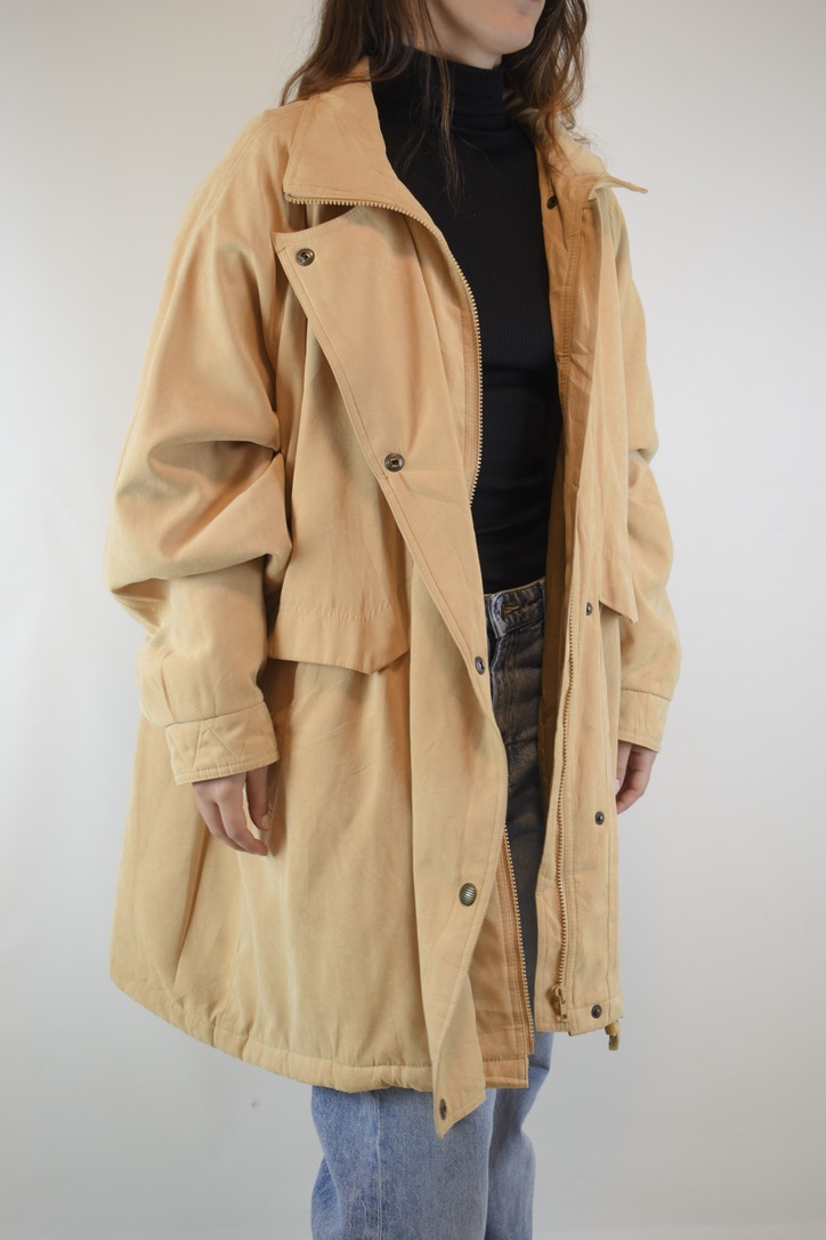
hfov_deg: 30.8
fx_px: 1497
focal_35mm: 44
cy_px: 620
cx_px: 413
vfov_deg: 45.0
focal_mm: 29
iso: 400
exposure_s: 1/100
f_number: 4.5
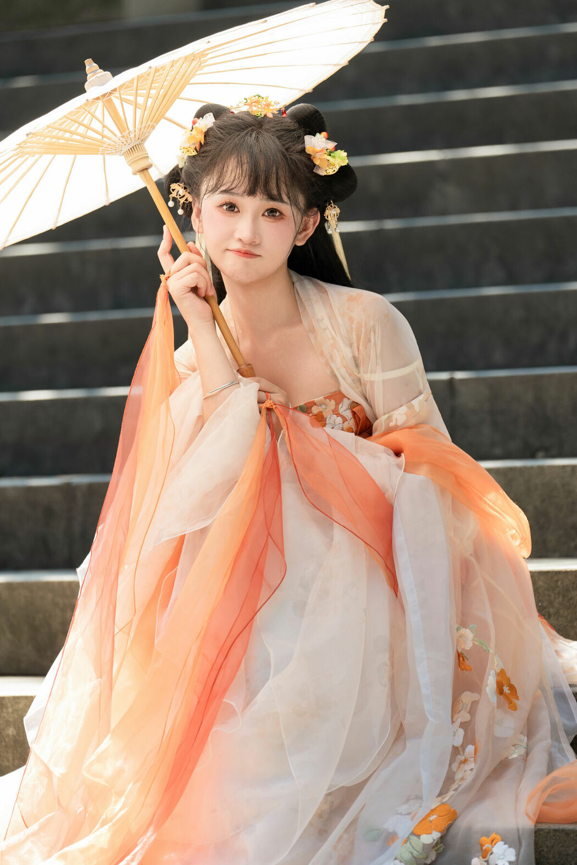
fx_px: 3943
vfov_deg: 12.5
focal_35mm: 164
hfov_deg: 8.4
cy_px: 432
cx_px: 288
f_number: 3.2
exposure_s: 1/640
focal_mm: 164
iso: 250
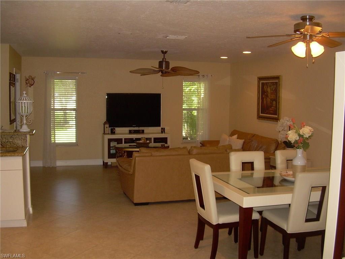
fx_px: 379
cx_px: 172
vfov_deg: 37.7
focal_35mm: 38
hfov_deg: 49.0
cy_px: 130
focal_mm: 6.3
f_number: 2.8
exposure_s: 1/60
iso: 141
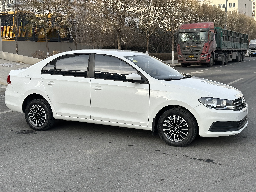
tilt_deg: -8.0
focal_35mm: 48
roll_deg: +0.4
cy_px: 96
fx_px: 355
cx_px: 128
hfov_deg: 39.7
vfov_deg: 30.3
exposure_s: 1/2252
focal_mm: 6.86
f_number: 1.78
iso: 64
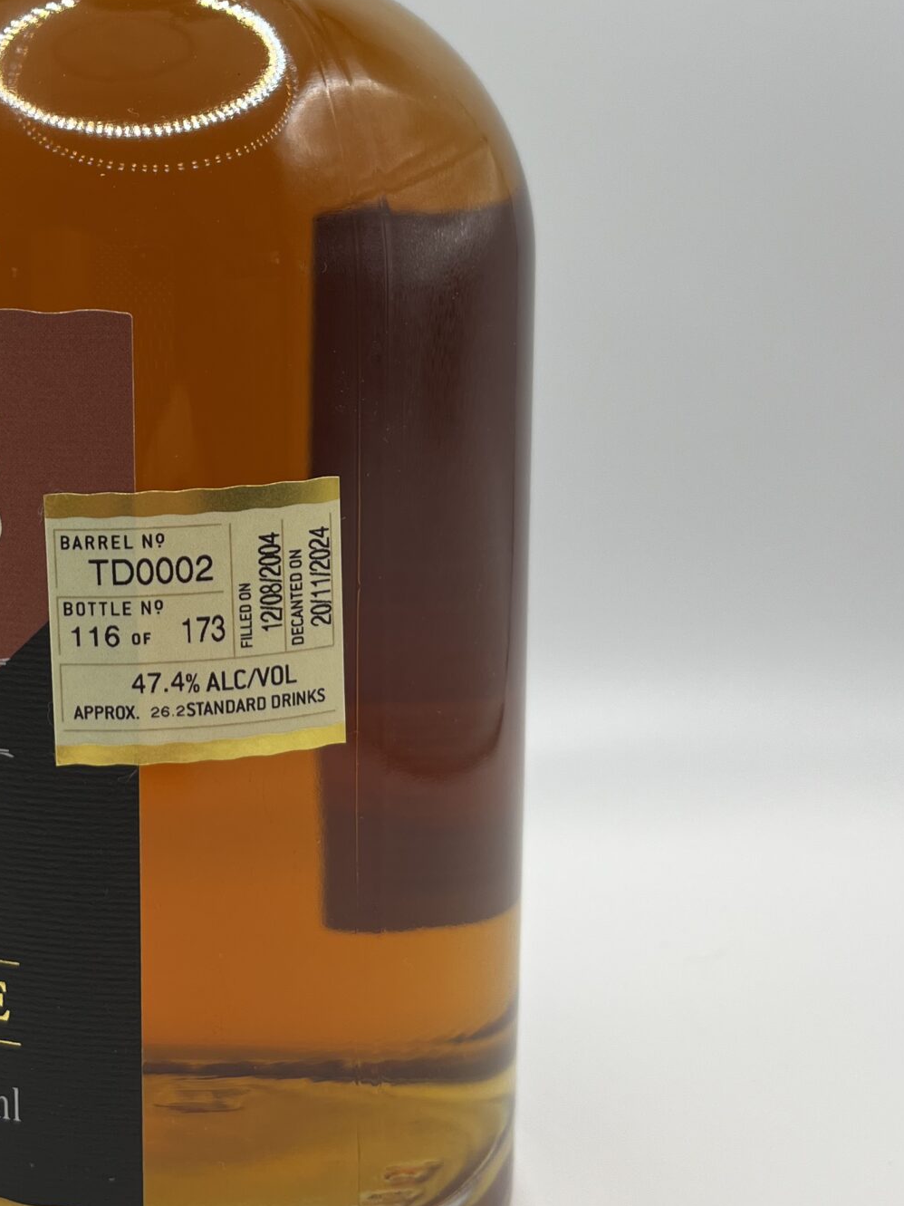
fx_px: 1741
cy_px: 398
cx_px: 125
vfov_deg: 37.8
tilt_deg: -9.5
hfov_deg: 28.2
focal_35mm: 50
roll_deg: +1.8
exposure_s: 1/139
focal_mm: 5.1
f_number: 1.6
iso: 32
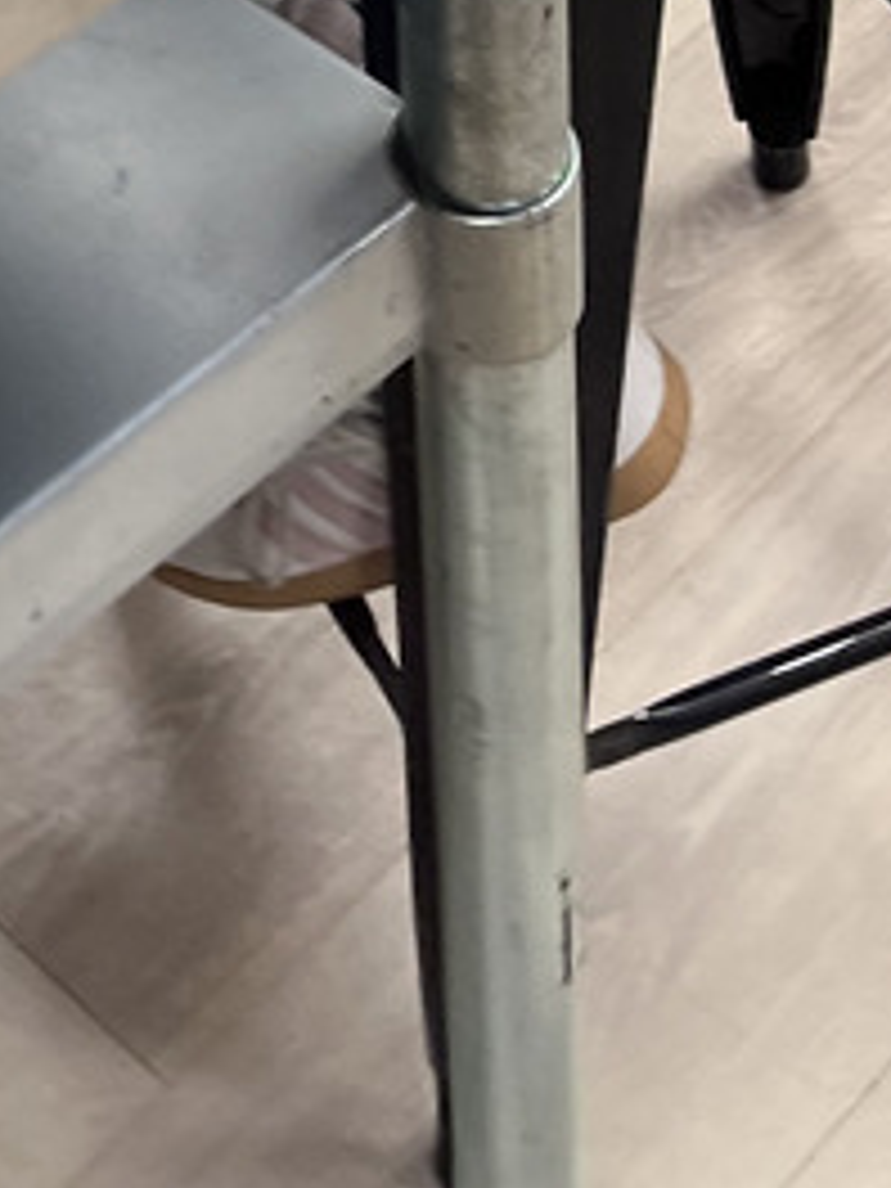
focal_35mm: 101
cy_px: -1040
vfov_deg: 16.0
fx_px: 3466
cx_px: -302
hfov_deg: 14.0
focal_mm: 5.1
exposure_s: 1/60
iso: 80
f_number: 1.6
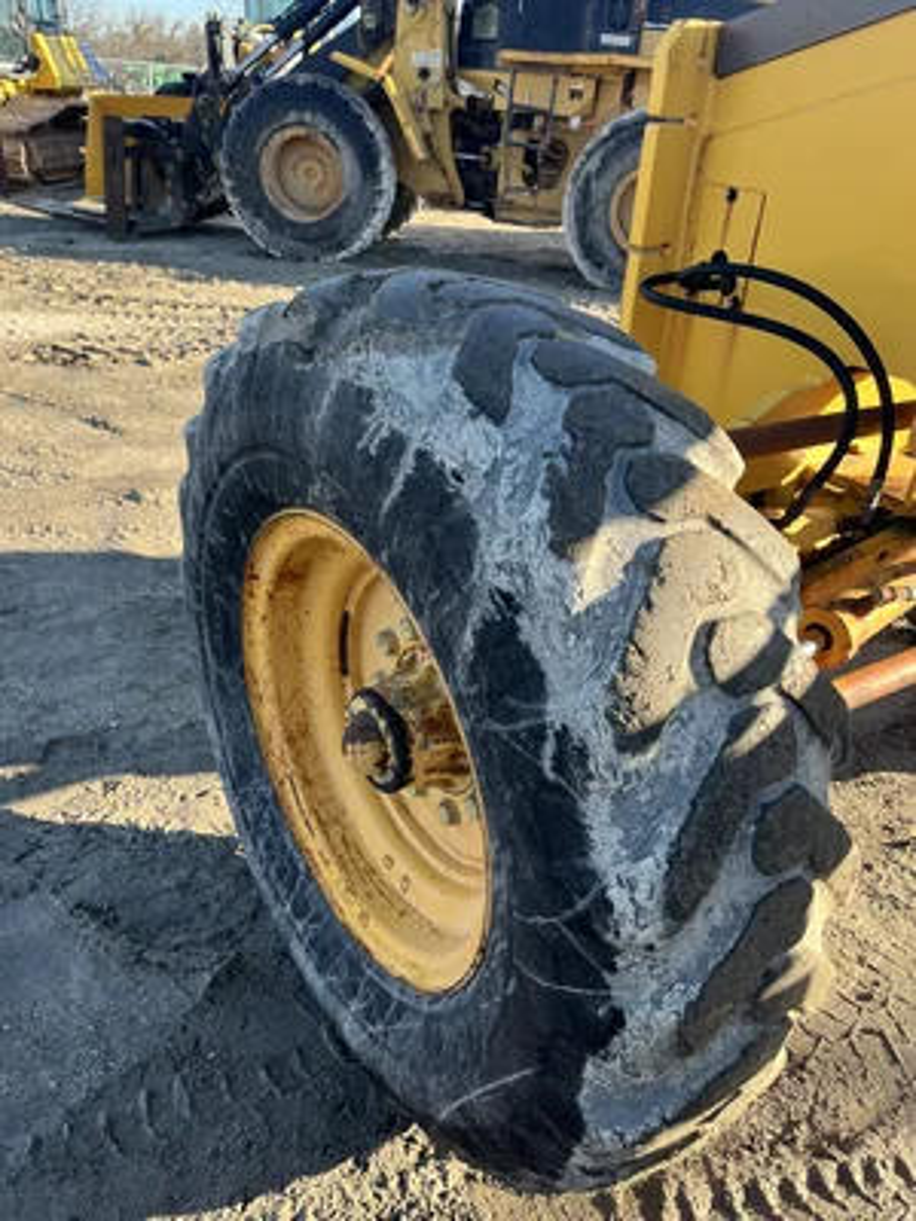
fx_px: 917
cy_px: 610
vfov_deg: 67.3
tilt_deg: -31.3
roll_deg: -6.2
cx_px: 458
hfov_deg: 53.1
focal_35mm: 26
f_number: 1.6
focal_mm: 5.1
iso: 50
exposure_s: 1/487
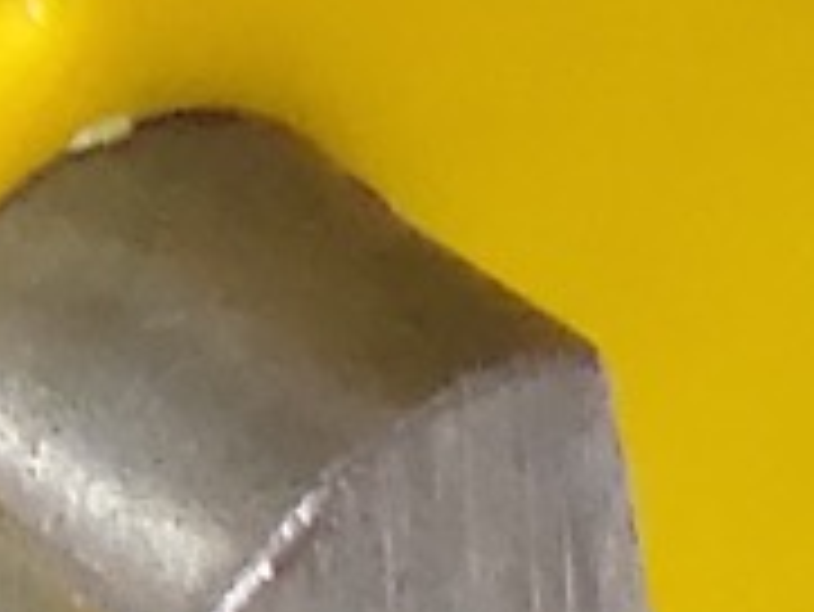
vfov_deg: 2.8
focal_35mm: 537
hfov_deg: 3.6
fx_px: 12636
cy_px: 32
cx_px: -1268
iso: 640
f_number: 2.4
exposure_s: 1/33.3
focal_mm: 7.12
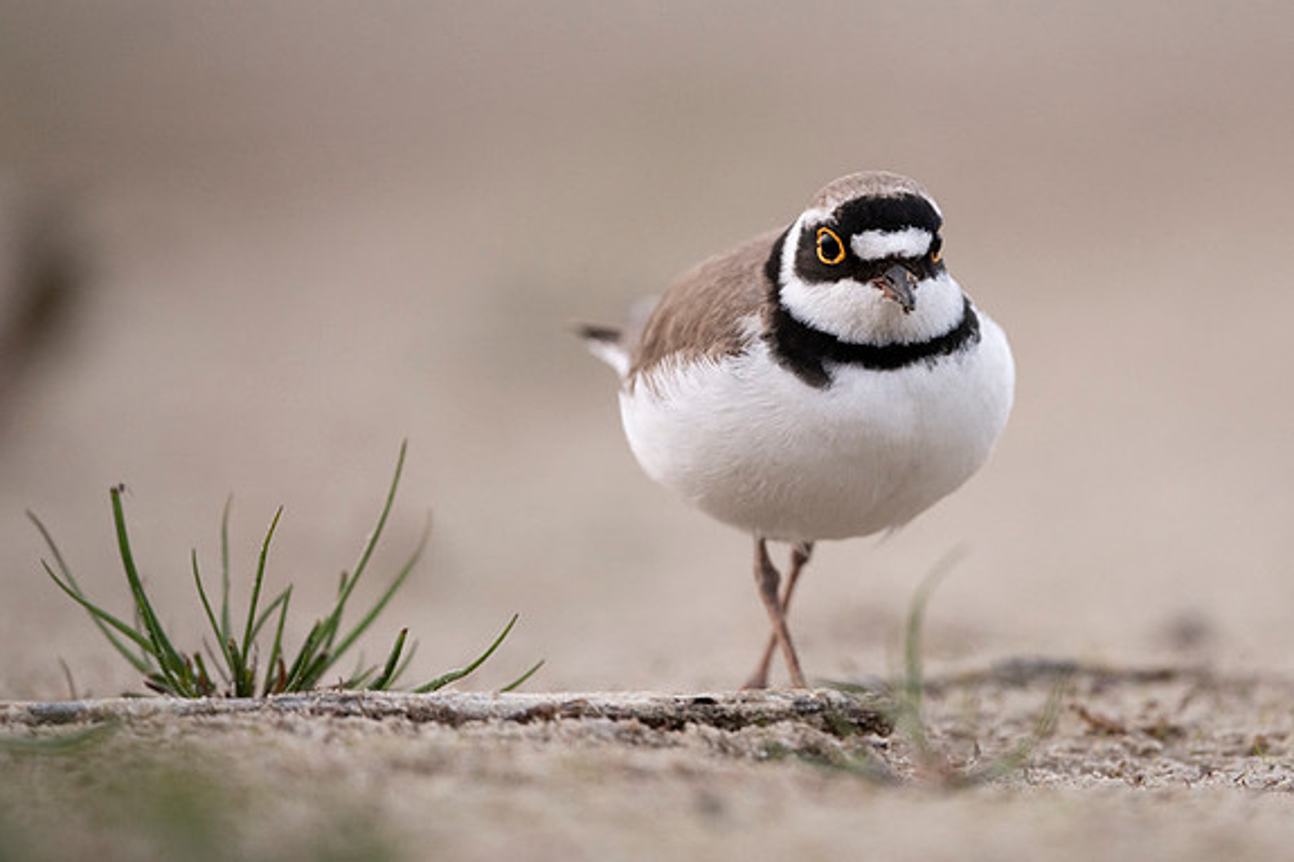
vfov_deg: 1.9
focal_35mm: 742
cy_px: 264
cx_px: 954
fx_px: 26662
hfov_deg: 2.8
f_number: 4
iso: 800
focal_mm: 500
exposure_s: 1/200
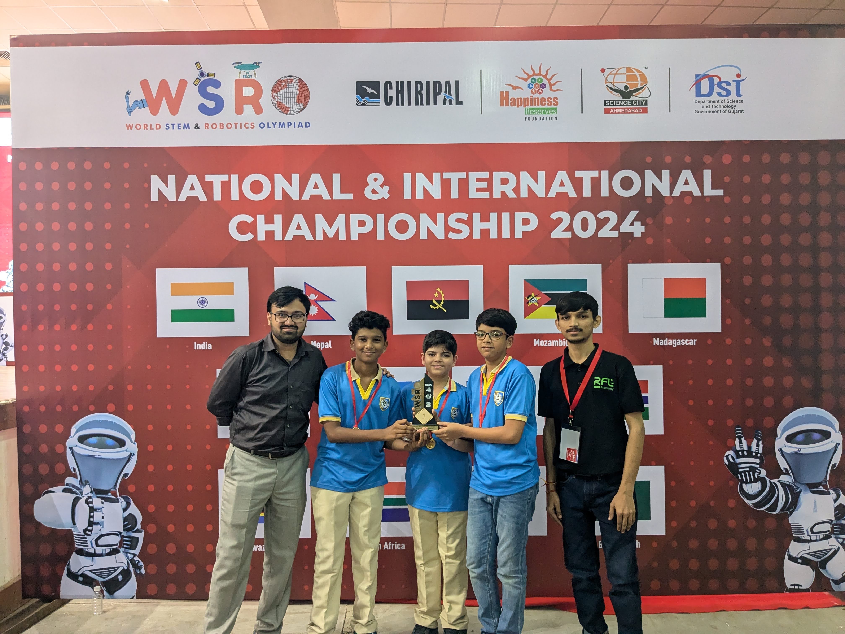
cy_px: 317
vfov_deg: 51.4
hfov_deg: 65.3
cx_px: 422
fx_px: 659
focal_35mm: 27
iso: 346
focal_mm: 4.38
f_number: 1.73
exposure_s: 1/99.9
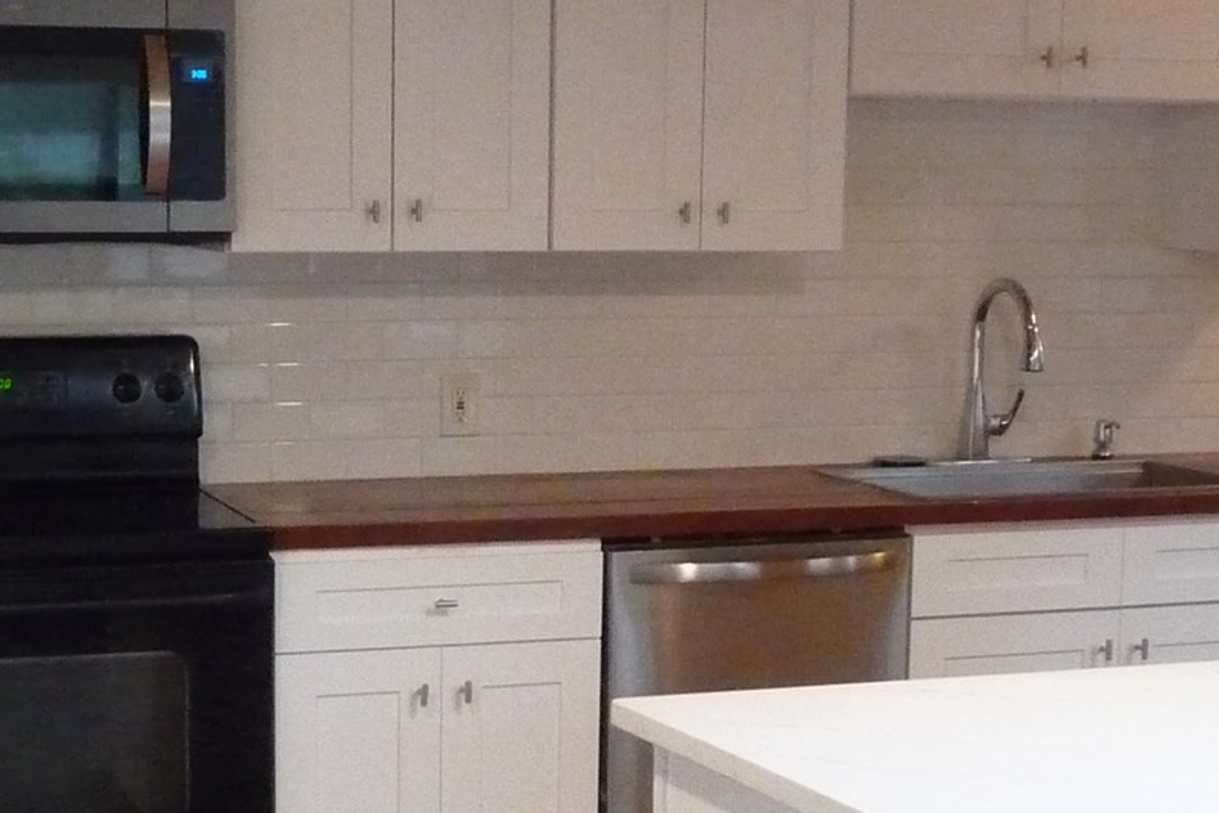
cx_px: 471
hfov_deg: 26.9
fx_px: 2539
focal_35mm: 75
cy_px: 572
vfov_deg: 18.1
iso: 800
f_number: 3.3
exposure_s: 1/50
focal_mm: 4.7
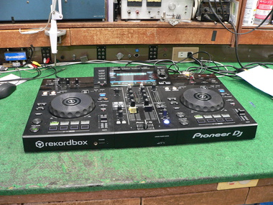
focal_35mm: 36
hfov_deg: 51.4
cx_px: 136
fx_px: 284
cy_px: 102
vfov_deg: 39.7
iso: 200
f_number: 2.8
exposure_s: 1/8
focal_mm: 6
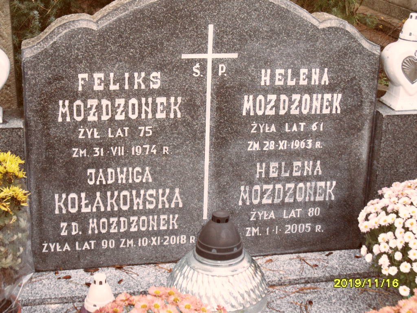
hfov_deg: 32.2
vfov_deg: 24.4
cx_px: 208
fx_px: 723
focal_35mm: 60
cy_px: 156
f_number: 4
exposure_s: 1/45
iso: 200
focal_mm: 10.3
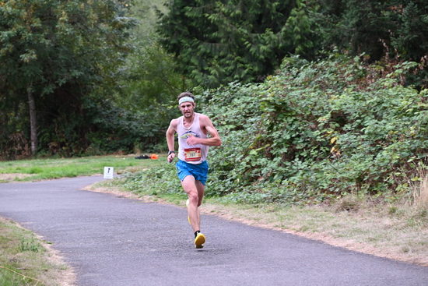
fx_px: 1427
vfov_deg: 11.4
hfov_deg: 17.1
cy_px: 143
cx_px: 214
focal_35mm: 120
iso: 1250
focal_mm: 120
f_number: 6.3
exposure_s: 1/125
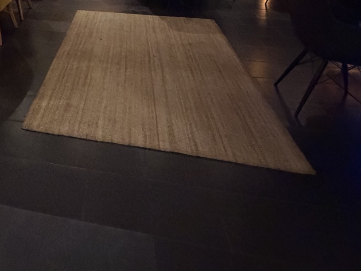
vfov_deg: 35.6
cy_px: -38
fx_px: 344
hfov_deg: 50.3
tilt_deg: -11.1
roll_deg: +0.8
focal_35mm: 33
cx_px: 49
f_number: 2.2
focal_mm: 2.22
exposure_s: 1/32
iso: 1600
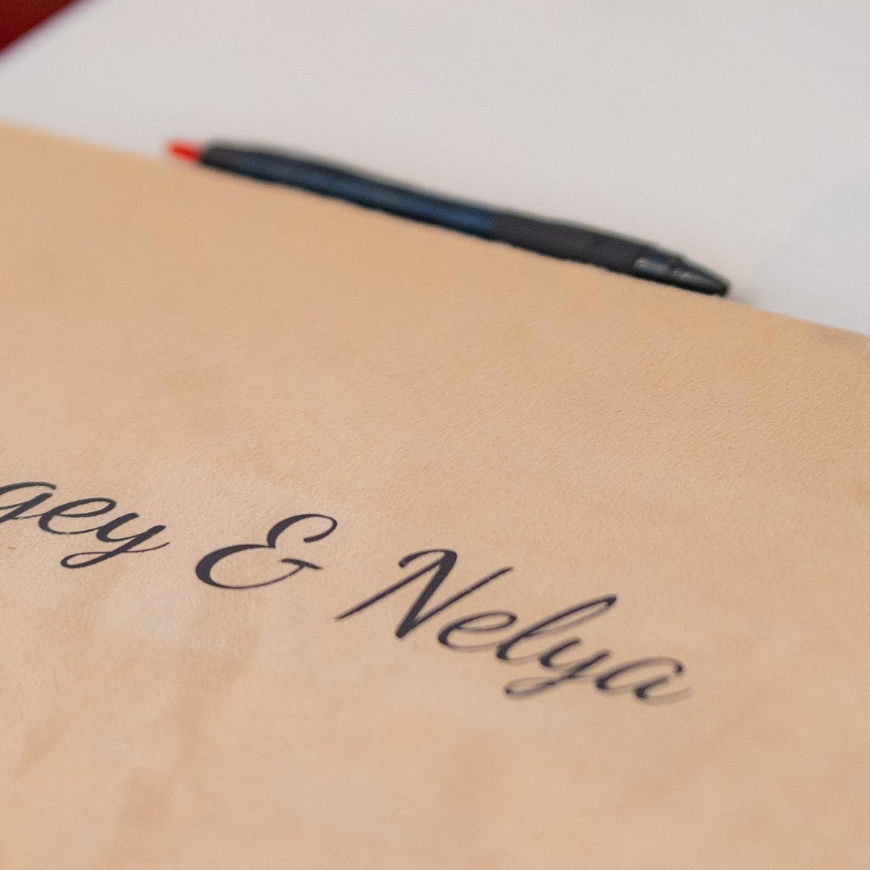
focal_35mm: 257
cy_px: 639
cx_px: 251
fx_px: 7308
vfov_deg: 6.8
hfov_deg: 6.8
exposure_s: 1/160
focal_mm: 85
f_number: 1.8
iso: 1000
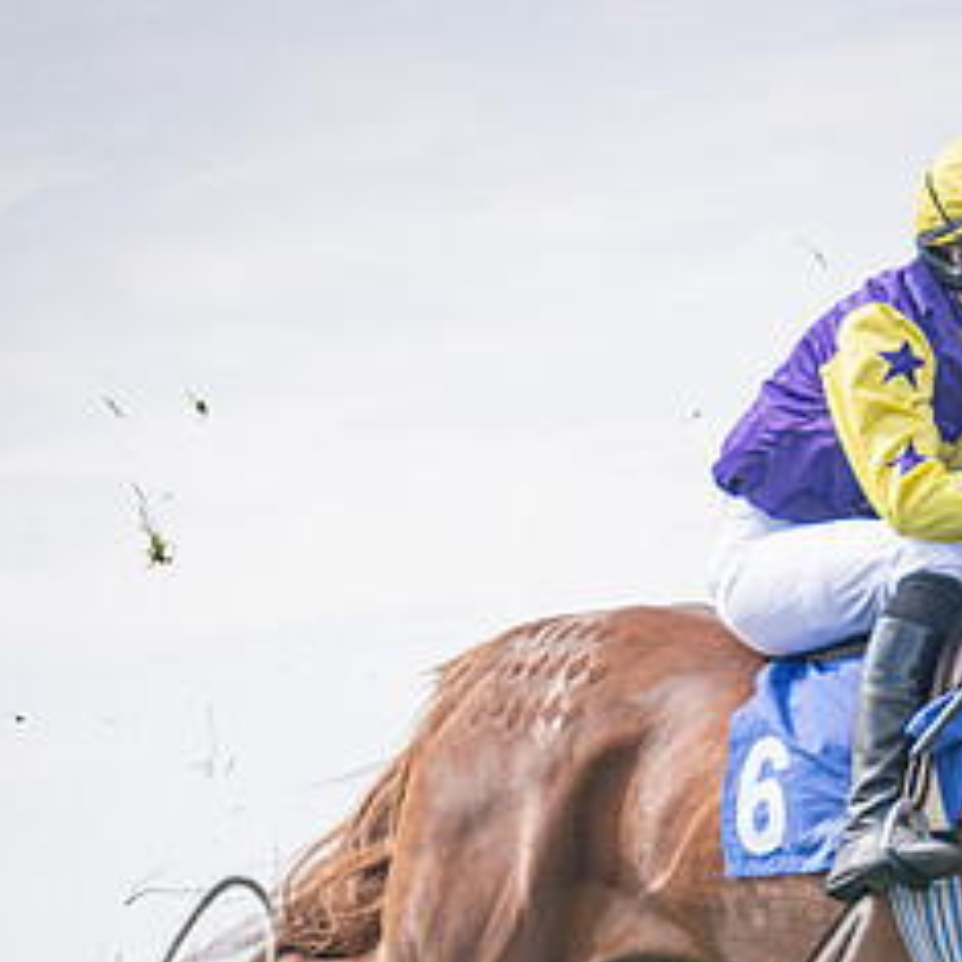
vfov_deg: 4.9
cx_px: 749
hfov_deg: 5.0
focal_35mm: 353
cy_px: 1059
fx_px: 11099
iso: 200
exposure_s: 1/2500
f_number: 4
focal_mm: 98
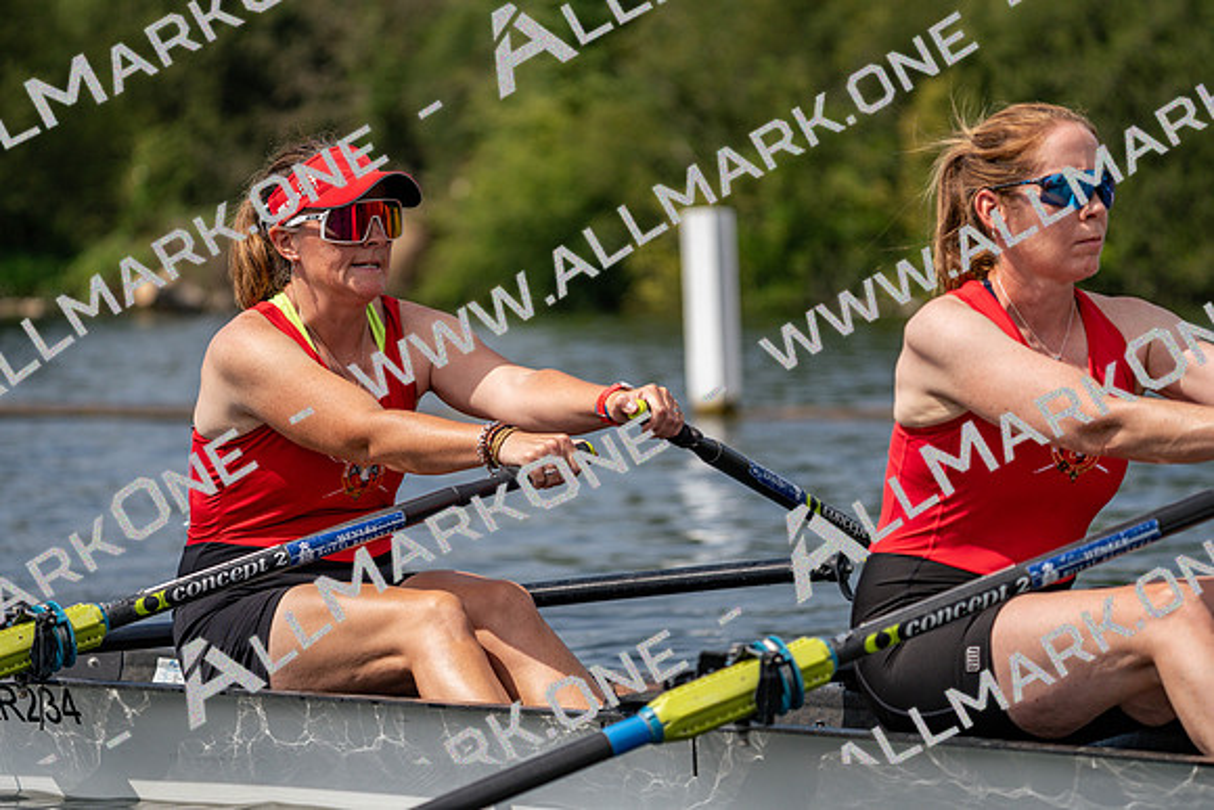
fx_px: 6746
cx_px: 607
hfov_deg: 10.3
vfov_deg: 6.9
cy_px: 405
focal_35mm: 200
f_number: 5.6
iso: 160
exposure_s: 1/1600
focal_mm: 200
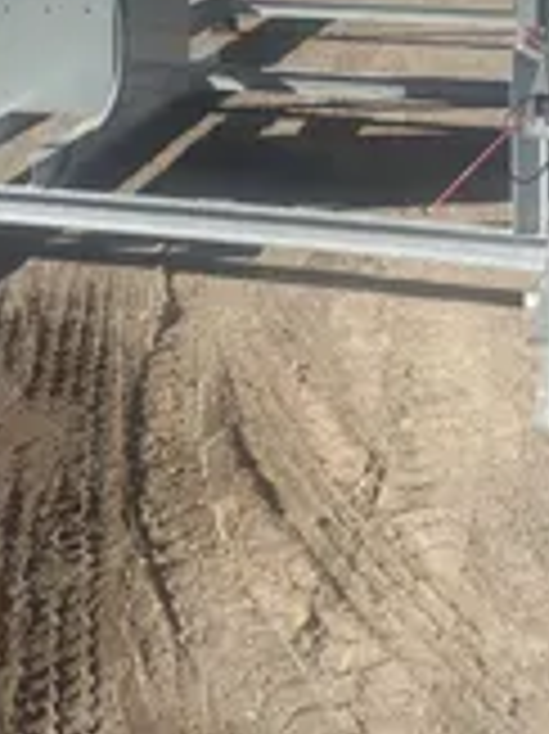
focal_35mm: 64
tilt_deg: -0.5
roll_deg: +0.3
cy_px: -162
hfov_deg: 22.9
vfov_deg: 26.6
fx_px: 1355
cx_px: 234
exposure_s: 1/2959
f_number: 1.6
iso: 32
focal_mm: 4.2
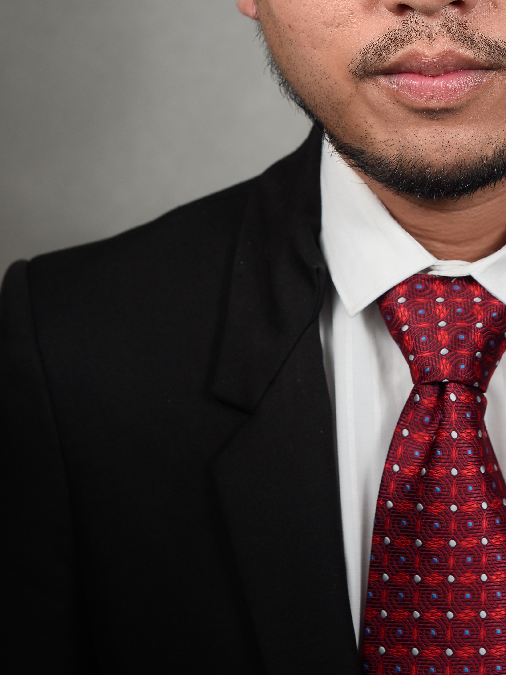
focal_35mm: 101
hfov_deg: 14.5
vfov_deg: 19.1
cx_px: 440
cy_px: 77
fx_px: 1968
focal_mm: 50
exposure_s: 1/200
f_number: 6.3
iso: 250
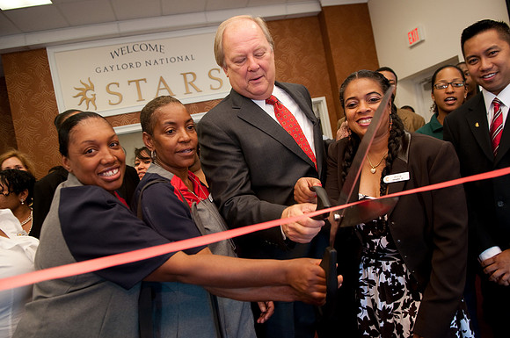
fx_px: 361
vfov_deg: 50.3
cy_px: 169
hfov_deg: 70.5
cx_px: 255
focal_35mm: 26
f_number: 2.8
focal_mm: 17
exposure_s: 1/80
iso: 400
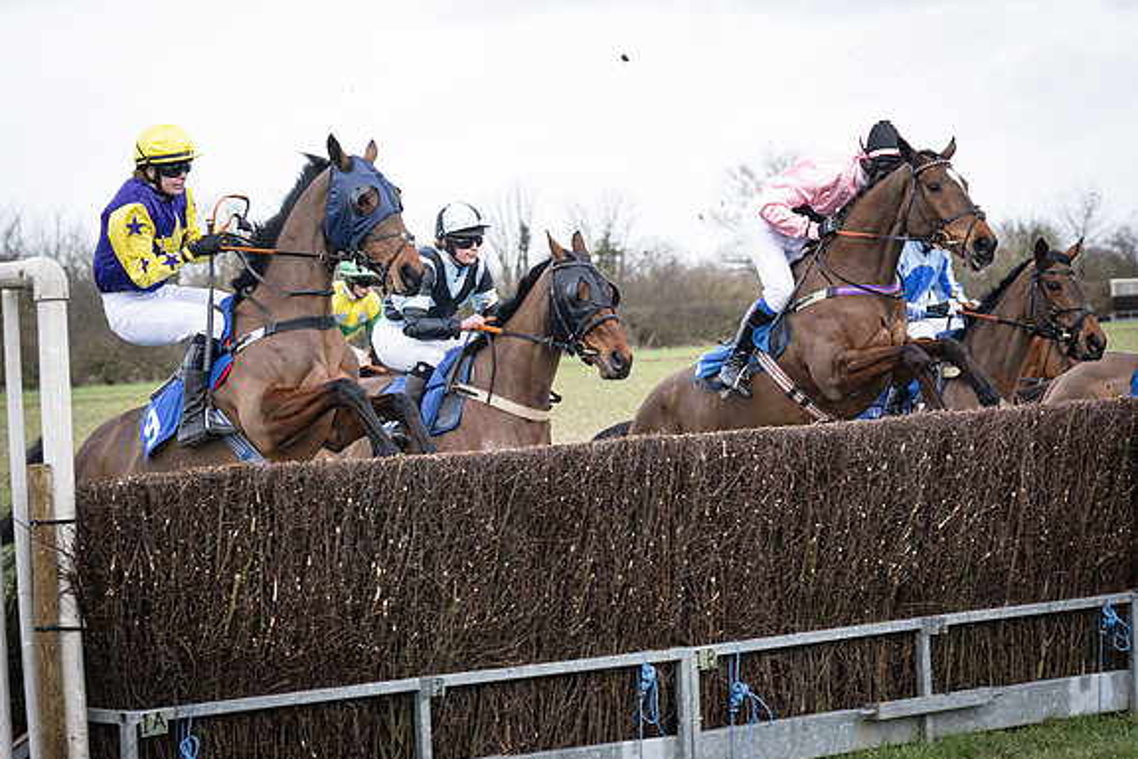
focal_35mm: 121
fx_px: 3825
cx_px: 560
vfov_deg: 11.3
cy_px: 343
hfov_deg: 16.9
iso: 400
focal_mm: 70
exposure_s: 1/1250
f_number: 4
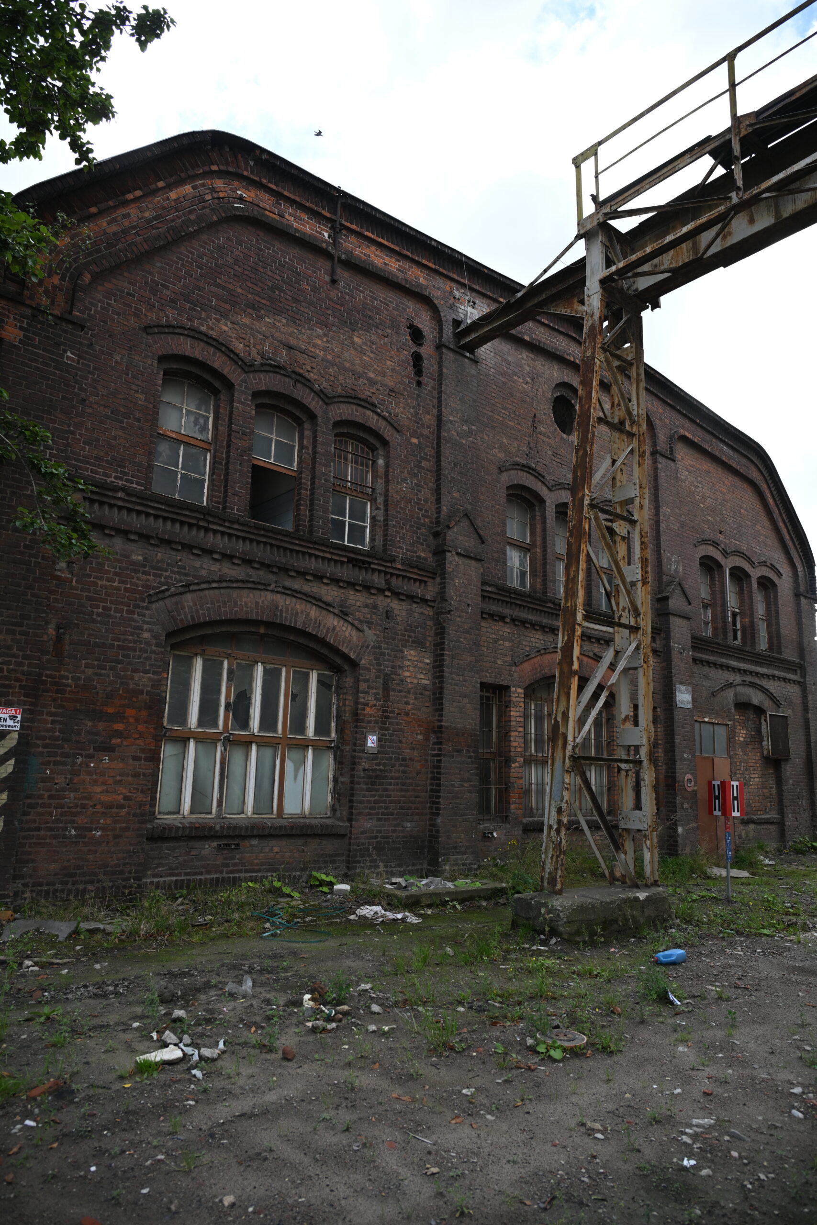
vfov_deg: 73.7
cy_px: 612
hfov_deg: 53.1
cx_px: 408
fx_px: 817
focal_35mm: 24
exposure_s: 1/1000
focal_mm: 24
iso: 400
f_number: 4
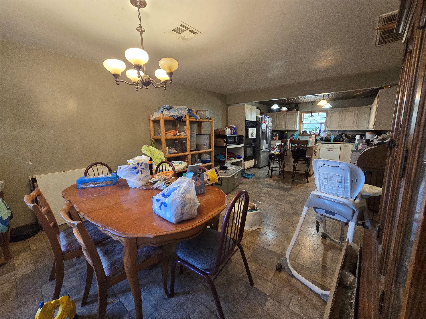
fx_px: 160
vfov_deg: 89.9
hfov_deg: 106.2
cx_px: 213
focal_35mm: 13
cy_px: 160
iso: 400
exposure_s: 1/60
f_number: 2.2
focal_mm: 2.2
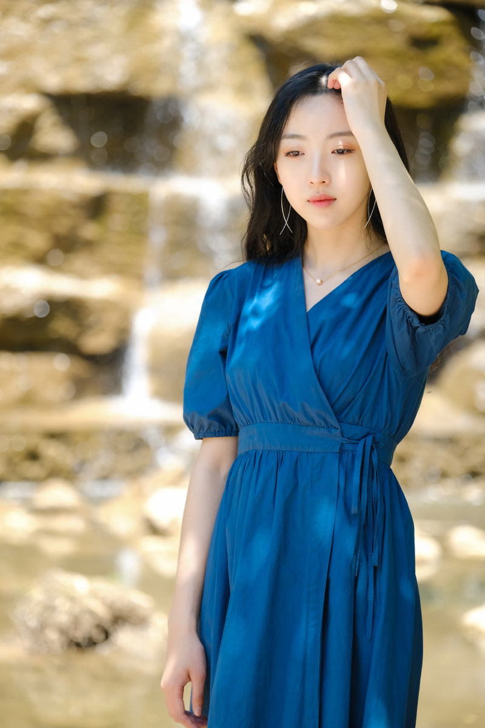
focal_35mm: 159
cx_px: 242
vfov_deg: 12.9
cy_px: 364
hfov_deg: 8.6
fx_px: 3213
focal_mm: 106
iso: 200
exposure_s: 1/400
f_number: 2.8
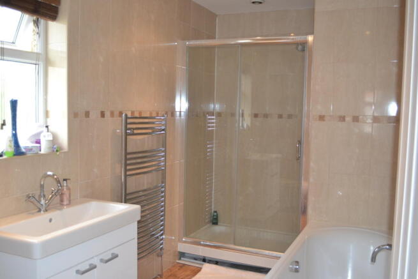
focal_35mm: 33
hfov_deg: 57.2
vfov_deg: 40.0
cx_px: 209
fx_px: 383
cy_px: 140
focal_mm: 22
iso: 900
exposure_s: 1/60
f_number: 4
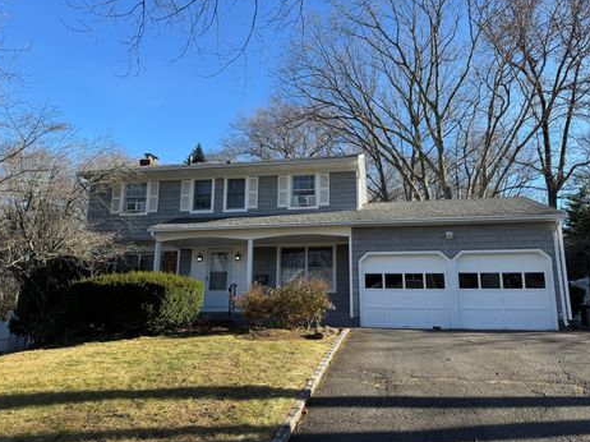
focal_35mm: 26
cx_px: 303
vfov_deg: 53.0
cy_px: 224
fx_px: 443
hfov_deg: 67.3
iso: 80
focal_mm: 6.76
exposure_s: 1/1721
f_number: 1.78
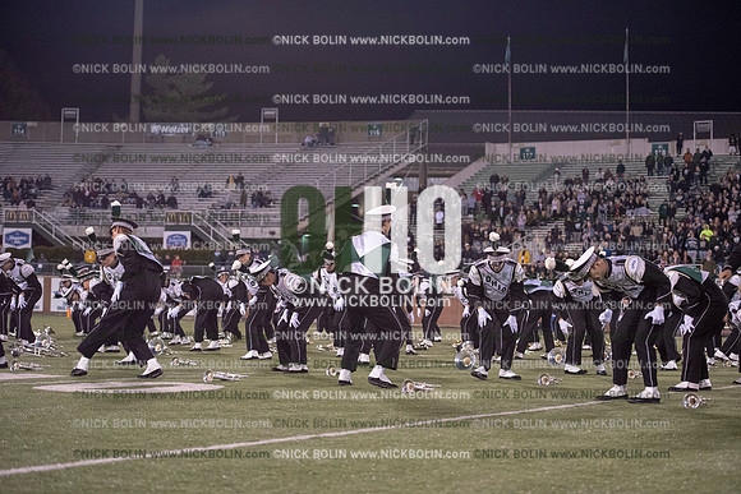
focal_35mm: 70
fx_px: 1441
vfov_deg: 19.5
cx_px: 370
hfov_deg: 28.8
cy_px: 247
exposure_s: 1/1250
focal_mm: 70
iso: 5000
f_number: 3.2
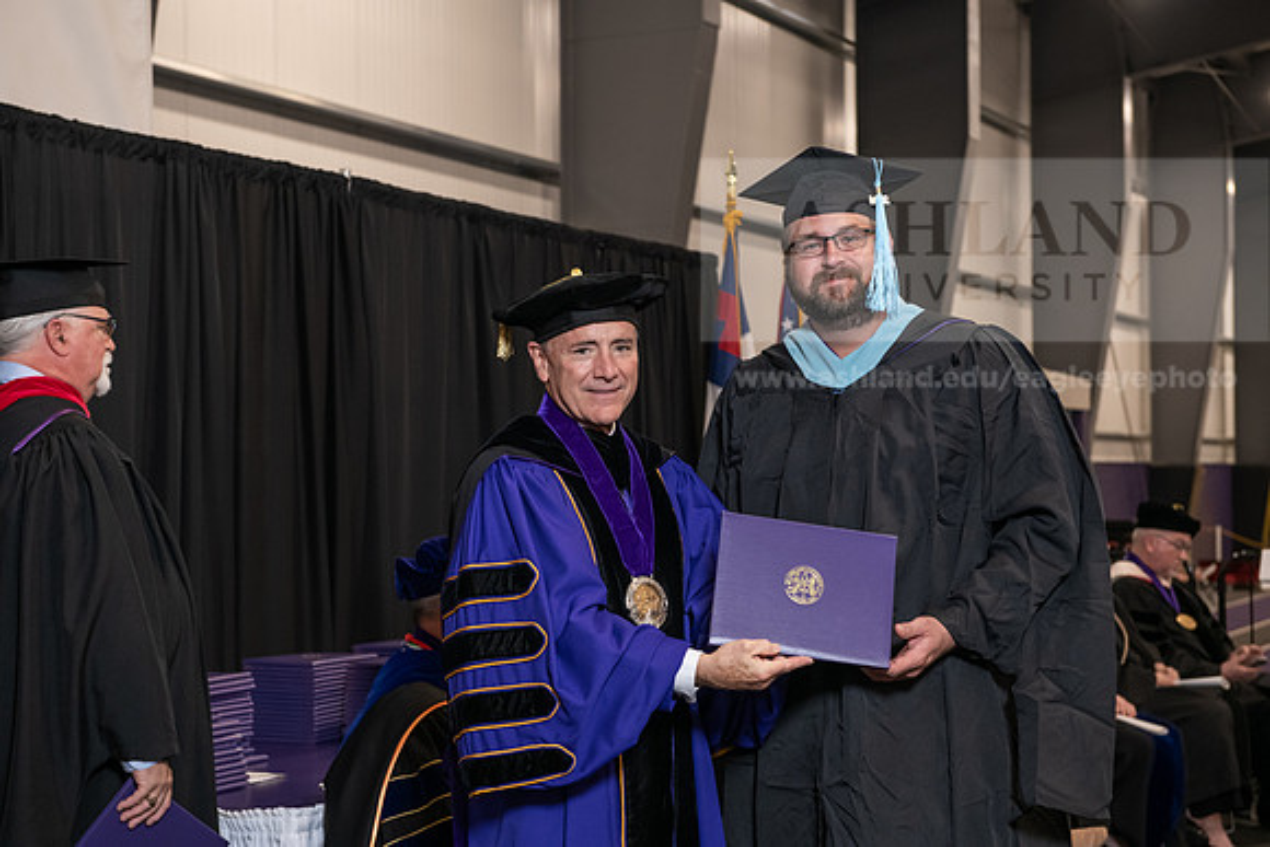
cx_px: 635
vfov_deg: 21.9
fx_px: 2188
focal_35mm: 62
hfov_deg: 32.4
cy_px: 424
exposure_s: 1/125
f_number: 5
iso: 2000
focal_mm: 62
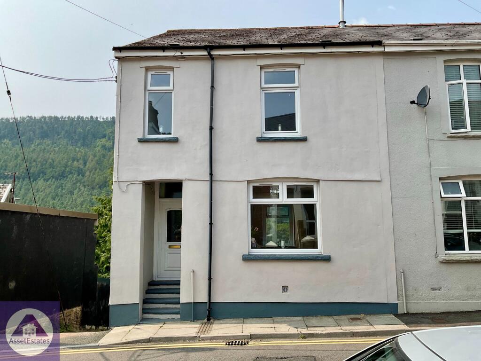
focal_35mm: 29
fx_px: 403
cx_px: 240
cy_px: 180
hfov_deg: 61.7
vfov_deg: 48.2
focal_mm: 3
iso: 16
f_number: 1.8
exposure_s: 1/1786
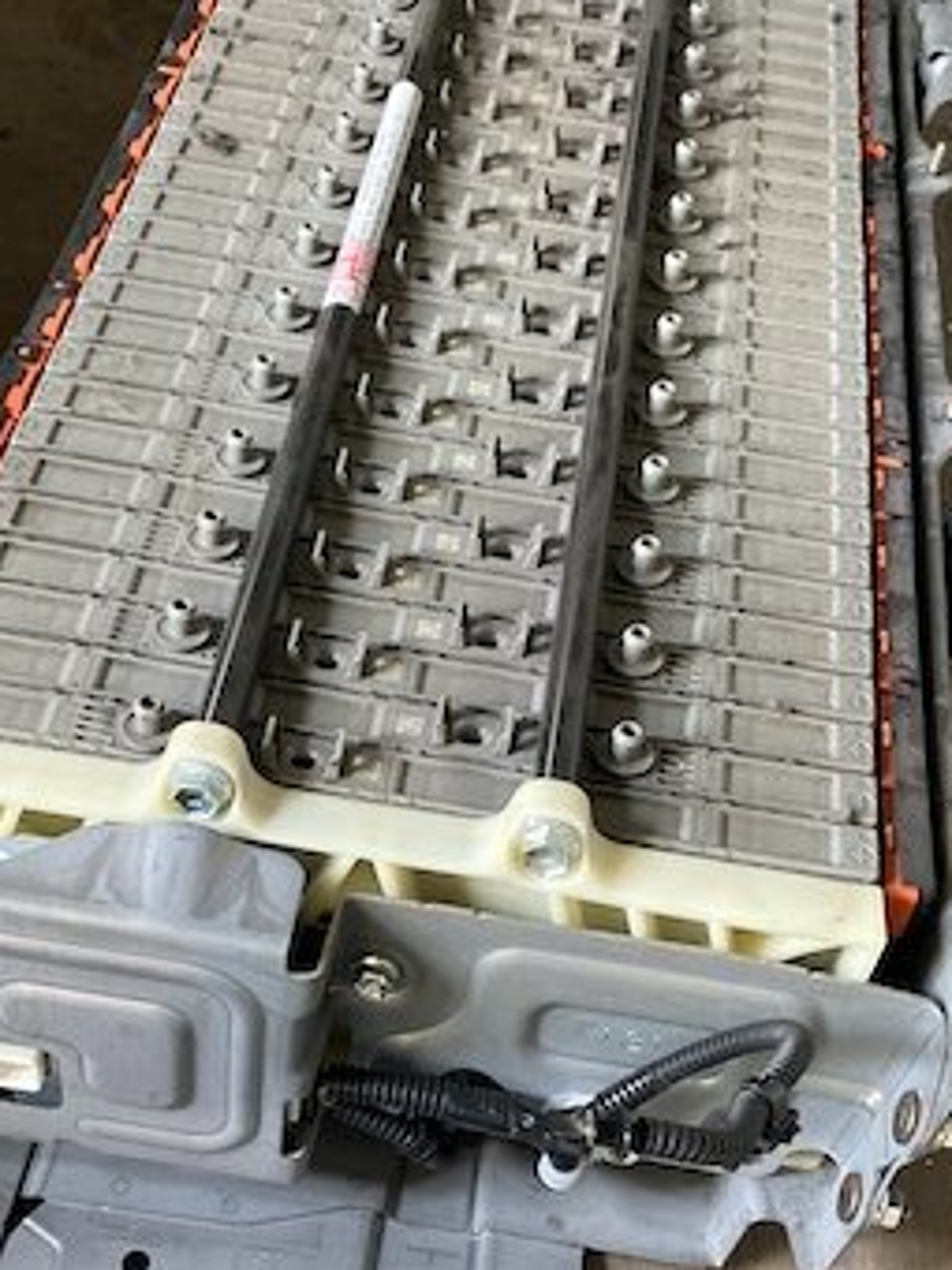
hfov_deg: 29.6
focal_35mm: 49
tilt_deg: -51.3
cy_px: 934
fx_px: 1797
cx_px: 407
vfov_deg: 38.0
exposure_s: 1/49
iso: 500
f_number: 1.8
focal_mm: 4.25
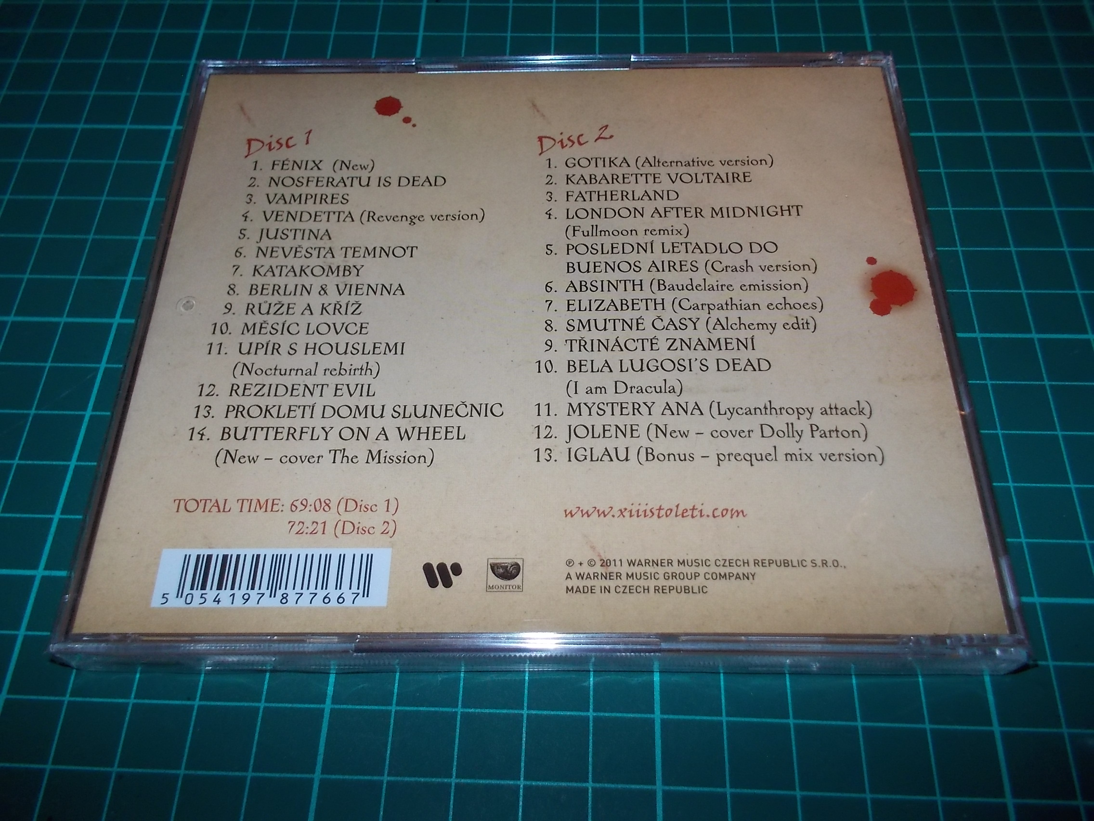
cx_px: 547
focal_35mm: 29
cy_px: 410
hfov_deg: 61.7
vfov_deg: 48.2
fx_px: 917
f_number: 3.3
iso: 200
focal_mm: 4.1
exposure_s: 1/30
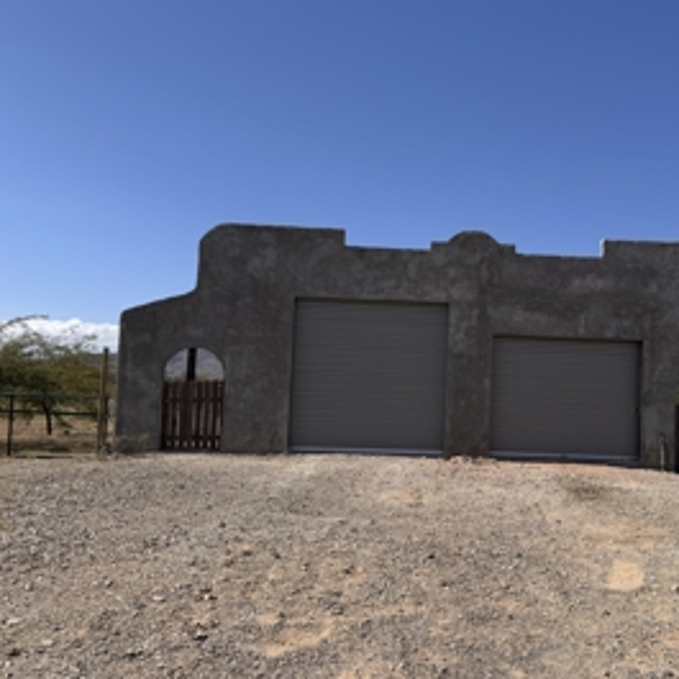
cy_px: 361
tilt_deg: +2.5
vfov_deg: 51.1
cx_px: 479
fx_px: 710
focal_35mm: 32
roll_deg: -2.2
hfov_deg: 49.7
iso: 80
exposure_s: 1/6410
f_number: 1.78
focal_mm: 6.76
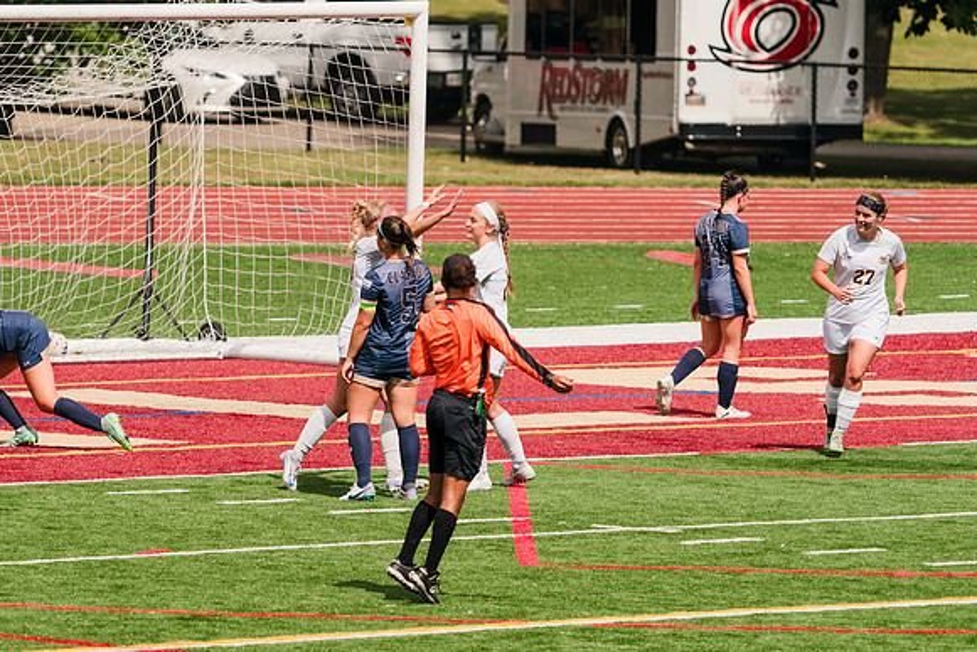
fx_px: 11254
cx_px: 368
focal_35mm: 415
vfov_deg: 3.3
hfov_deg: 5.0
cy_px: 302
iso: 200
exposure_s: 1/1600
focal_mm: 312
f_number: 6.3
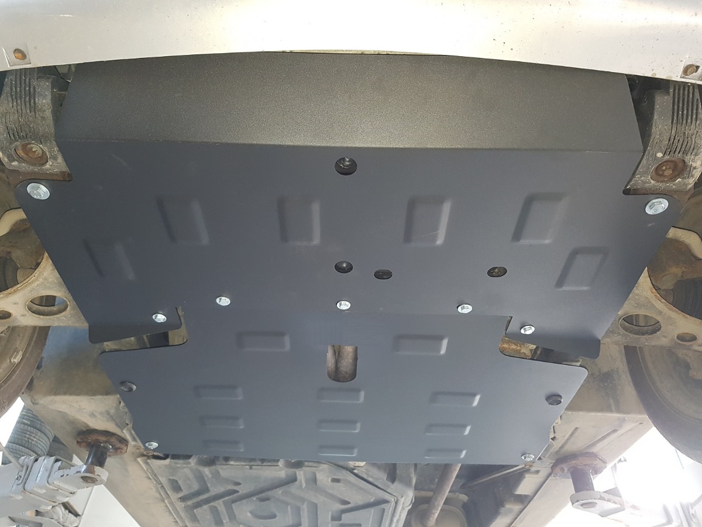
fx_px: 527
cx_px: 351
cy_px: 264
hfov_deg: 67.3
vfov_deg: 53.1
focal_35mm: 26
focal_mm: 4.2
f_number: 1.7
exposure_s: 1/33
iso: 160
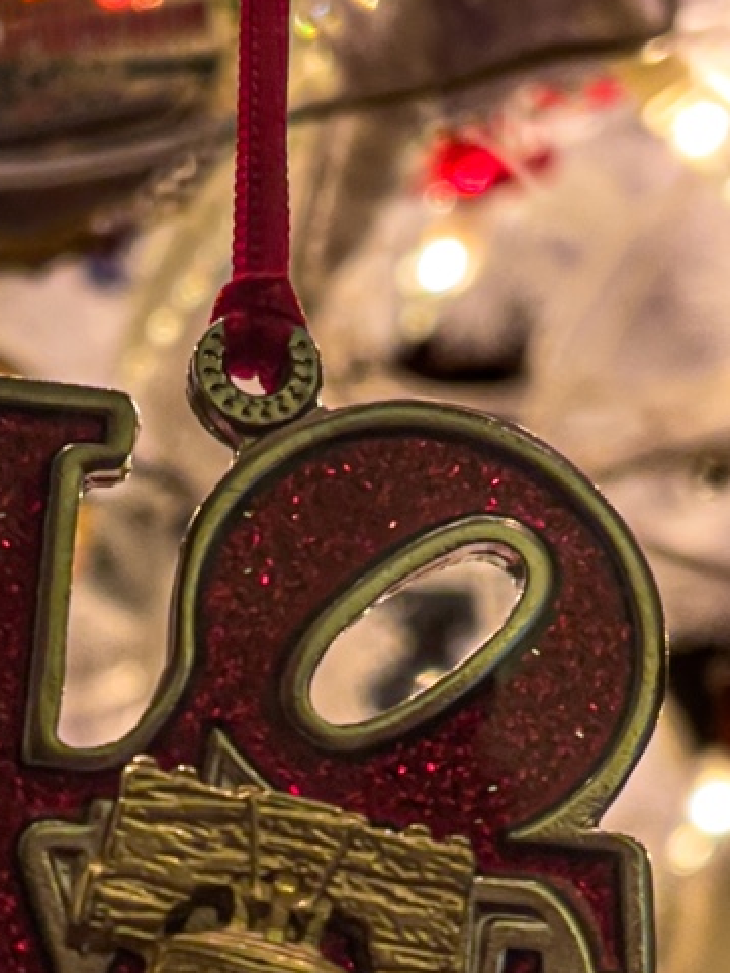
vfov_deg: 24.0
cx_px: 72
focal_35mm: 81
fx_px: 2277
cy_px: 670
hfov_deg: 17.9
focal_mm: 5.1
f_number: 1.6
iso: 250
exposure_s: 1/60
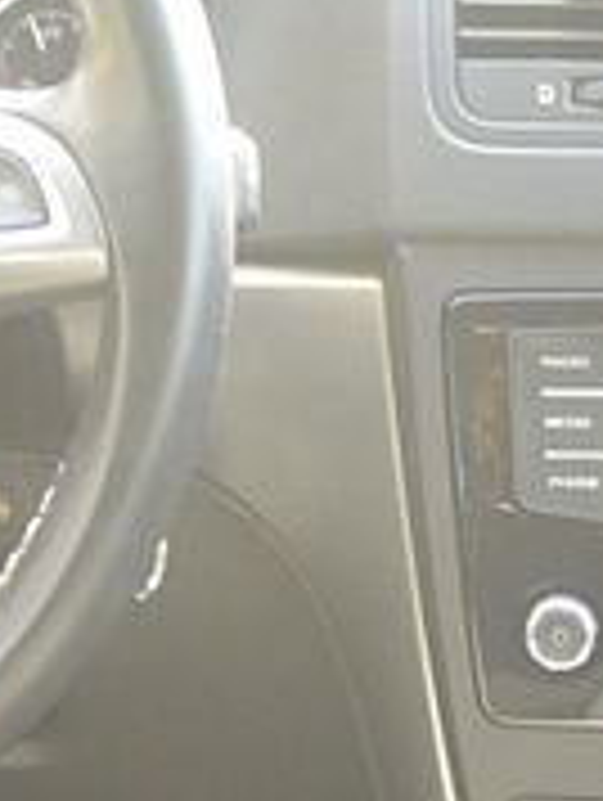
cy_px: 830
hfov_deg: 9.8
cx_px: 742
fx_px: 3452
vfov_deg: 13.0
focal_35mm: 149
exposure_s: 1/60
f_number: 3.5
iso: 500
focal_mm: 10
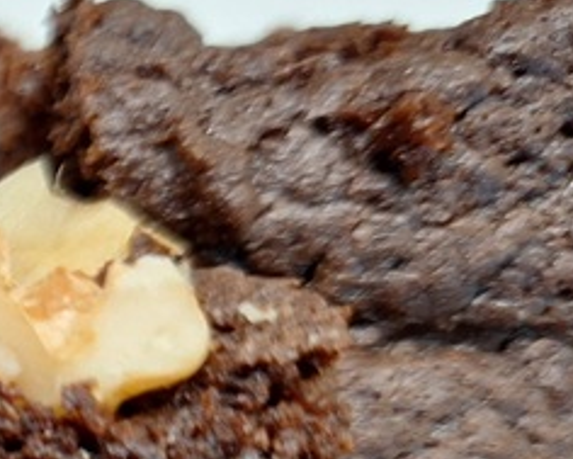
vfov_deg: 14.7
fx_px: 1646
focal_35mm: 97
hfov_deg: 16.0
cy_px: 691
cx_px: -527
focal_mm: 5.54
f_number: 1.8
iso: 400
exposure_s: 1/25
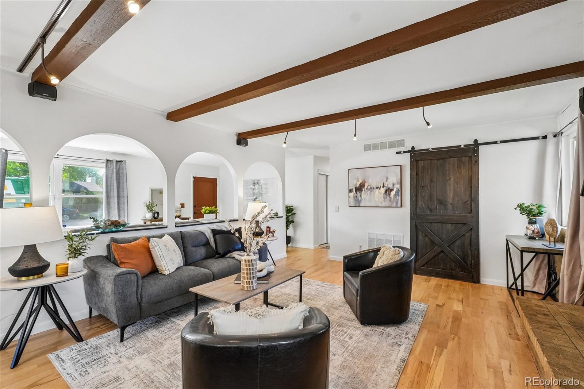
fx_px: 253
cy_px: 194
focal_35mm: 16
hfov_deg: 98.2
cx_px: 292
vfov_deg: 75.1
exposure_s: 1/10
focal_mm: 10.4
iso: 800
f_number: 8
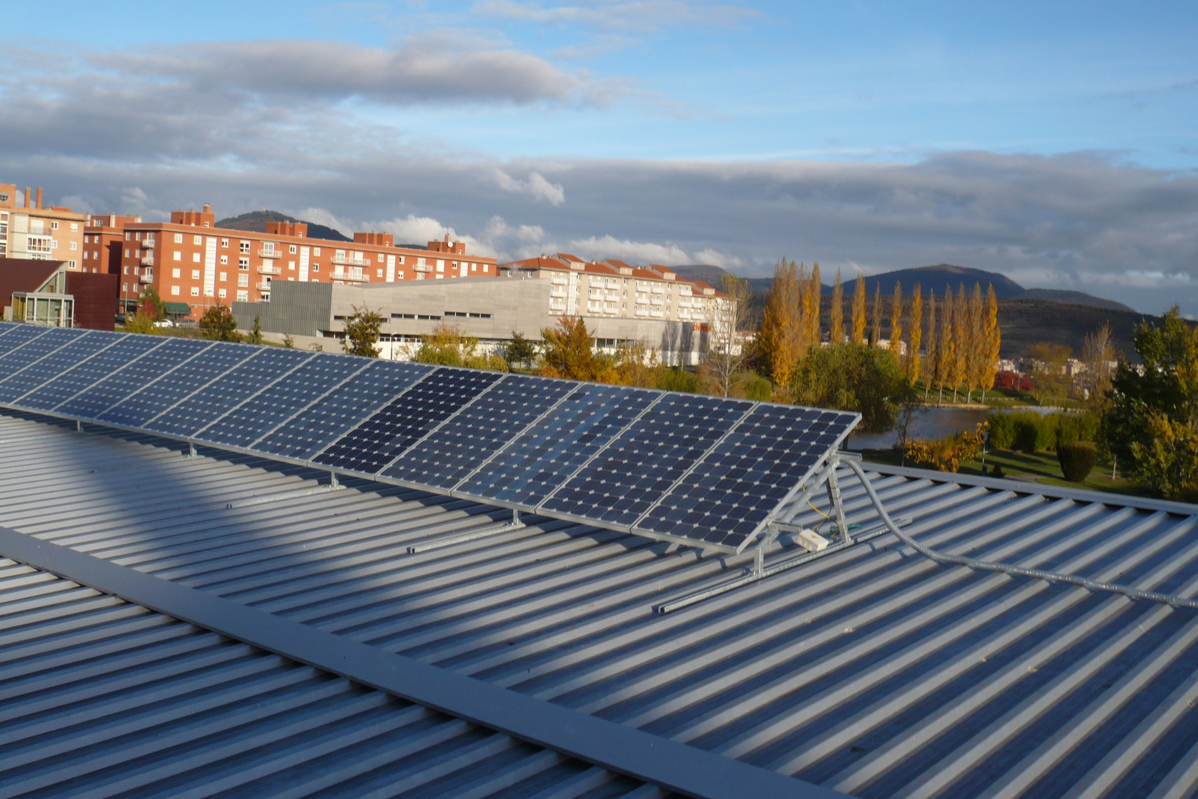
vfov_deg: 35.9
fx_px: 1231
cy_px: 356
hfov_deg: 51.9
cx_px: 604
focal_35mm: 37
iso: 100
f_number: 8
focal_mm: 5.8
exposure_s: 1/200
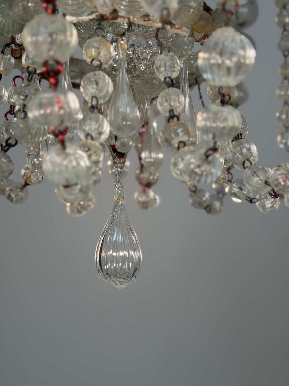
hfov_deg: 30.3
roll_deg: +0.9
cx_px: 144
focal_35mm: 48
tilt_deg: +5.7
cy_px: 193
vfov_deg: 39.7
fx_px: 534
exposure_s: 1/100
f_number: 1.78
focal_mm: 6.76
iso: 100
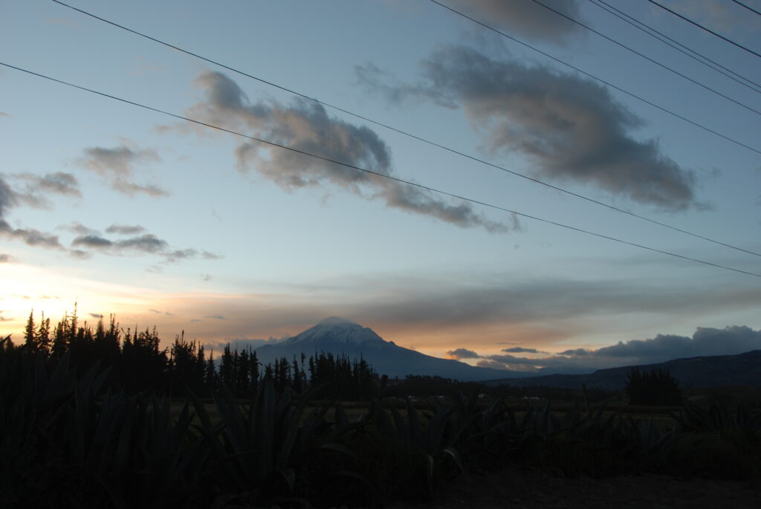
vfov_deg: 37.0
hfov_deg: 53.1
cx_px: 380
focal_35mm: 36
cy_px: 254
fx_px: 762
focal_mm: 24
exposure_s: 1/125
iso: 140
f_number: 5.6
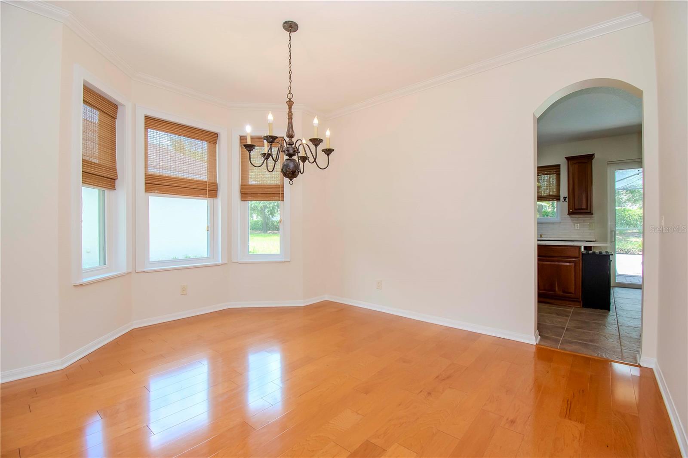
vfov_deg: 77.3
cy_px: 229
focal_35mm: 15
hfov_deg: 100.4
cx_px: 344
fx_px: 287
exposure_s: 1/60
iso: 640
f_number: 8
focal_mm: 10
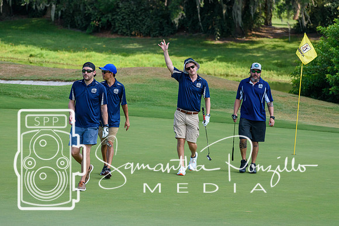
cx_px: 155
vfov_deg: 6.2
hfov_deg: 9.3
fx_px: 2073
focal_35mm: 220
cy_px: 123
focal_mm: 135
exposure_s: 1/1600
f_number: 5
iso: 400
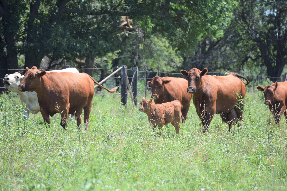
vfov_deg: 4.8
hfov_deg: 7.2
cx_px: 144
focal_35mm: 285
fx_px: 2272
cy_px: 96
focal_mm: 190
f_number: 5.6
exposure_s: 1/500
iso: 200
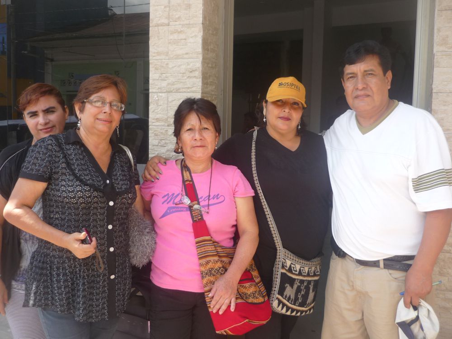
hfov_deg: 55.4
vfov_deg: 42.9
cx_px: 226
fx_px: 431
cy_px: 170
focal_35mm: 33
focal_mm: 5.5
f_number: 2.8
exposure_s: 1/250
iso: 100
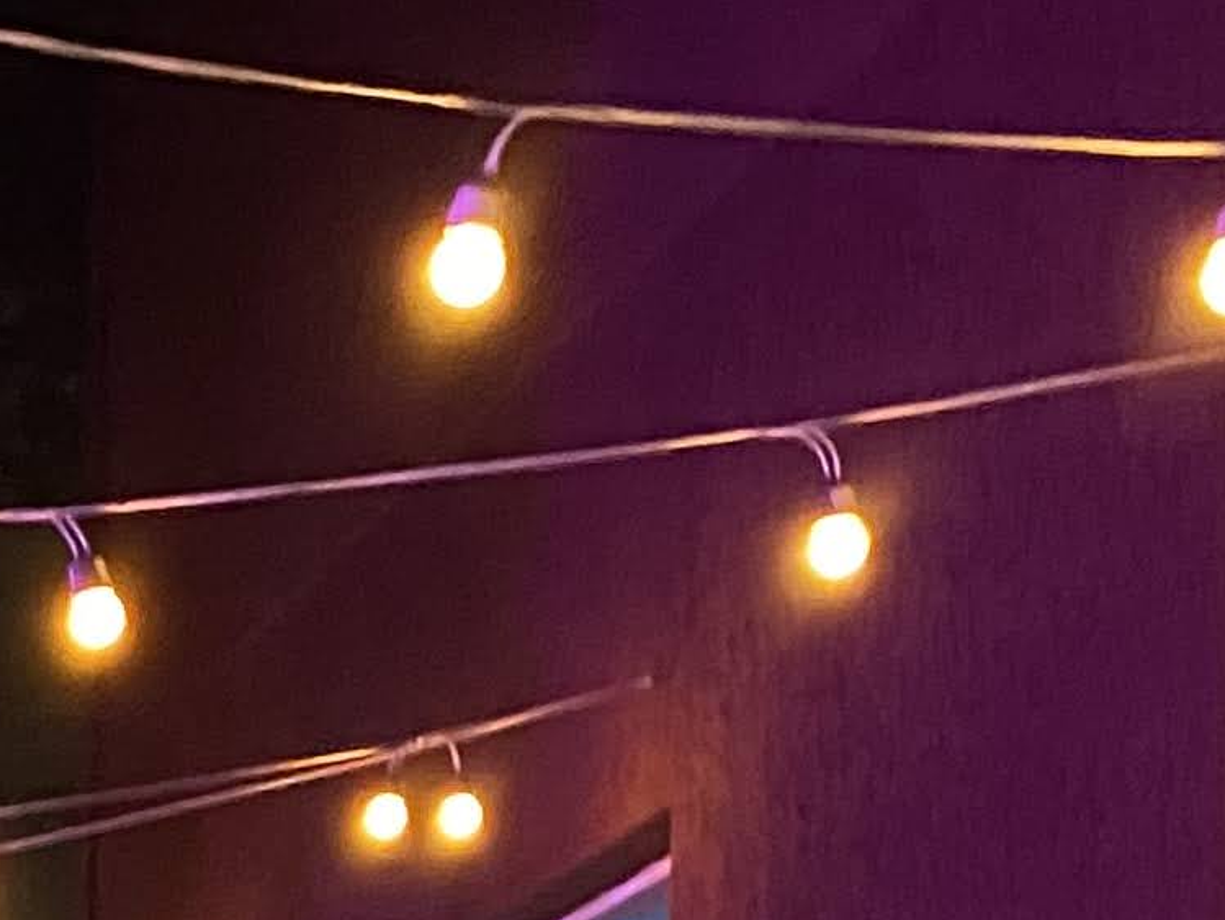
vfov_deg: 9.2
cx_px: -707
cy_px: 2392
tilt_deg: -7.4
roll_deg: +1.1
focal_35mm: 140
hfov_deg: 13.2
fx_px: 4955
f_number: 1.8
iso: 640
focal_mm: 4.25
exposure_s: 1/30
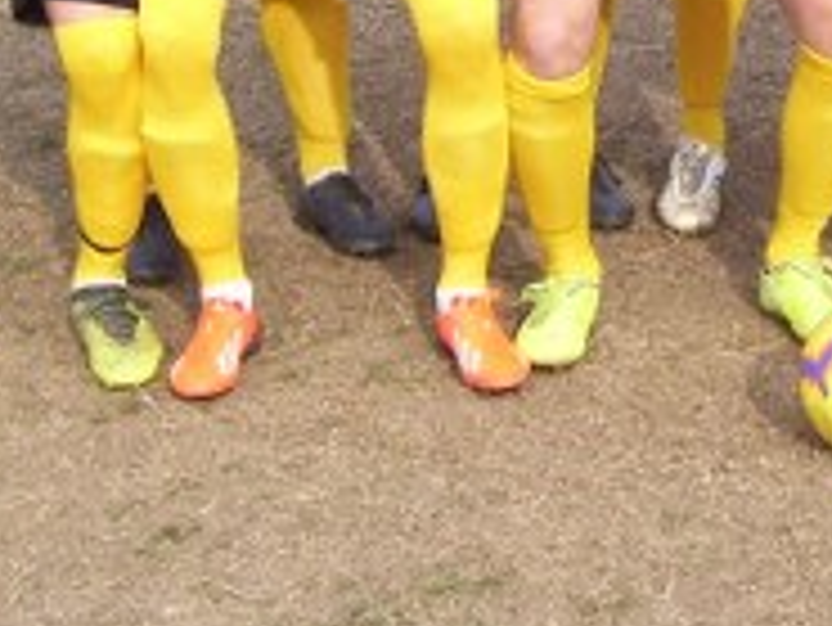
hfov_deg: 15.8
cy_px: -72
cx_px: 675
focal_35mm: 124
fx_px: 2982
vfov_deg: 11.8
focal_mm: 6
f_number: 4.8
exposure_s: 1/250
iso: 80
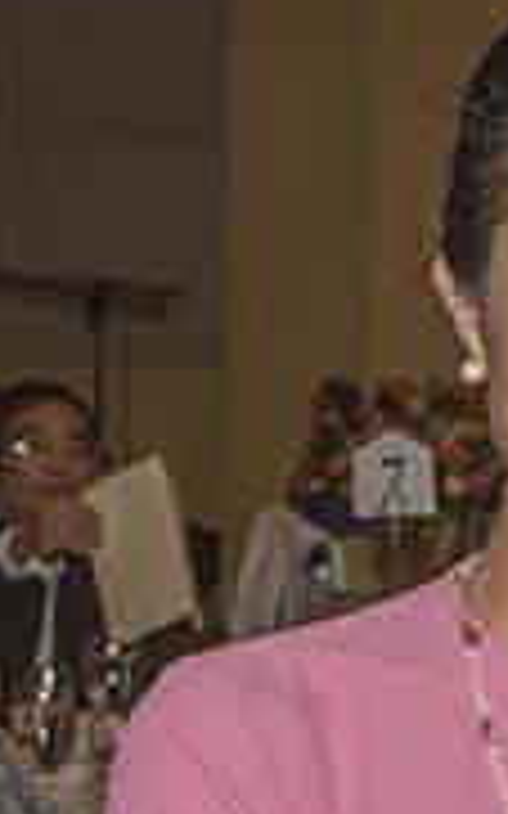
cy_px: 726
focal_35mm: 173
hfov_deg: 7.0
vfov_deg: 12.0
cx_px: 1353
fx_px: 3835
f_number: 8
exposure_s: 1/250
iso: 640
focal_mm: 32
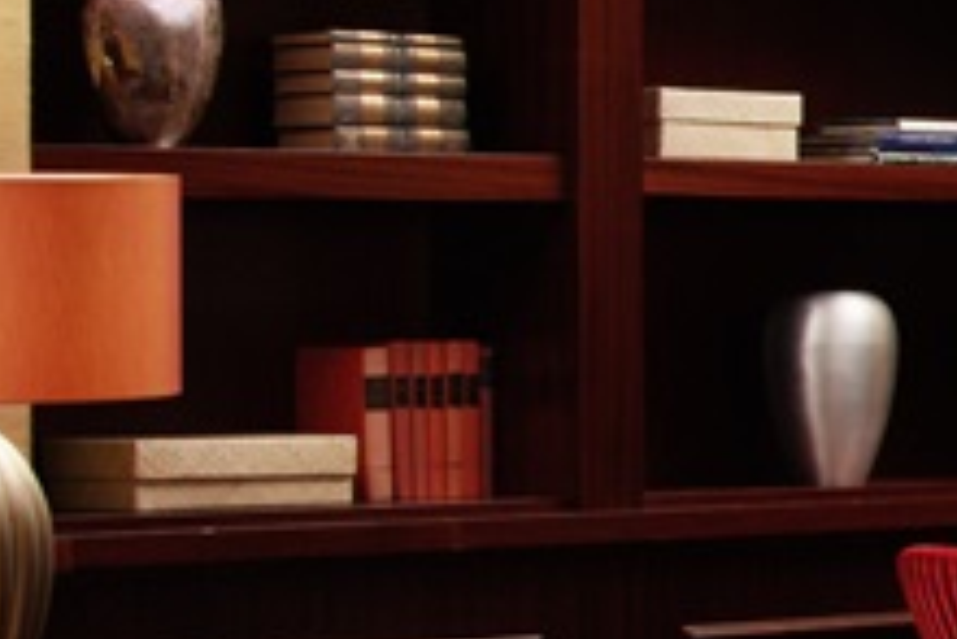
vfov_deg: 7.2
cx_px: 2897
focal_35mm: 191
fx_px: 5081
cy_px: 330
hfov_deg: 8.8
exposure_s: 1/250
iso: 320
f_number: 16
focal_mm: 28
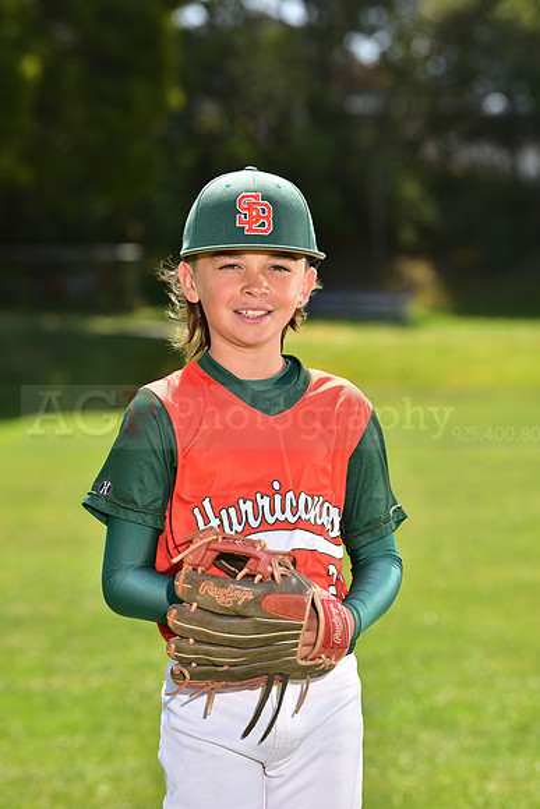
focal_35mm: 155
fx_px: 3485
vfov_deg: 13.2
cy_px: 404
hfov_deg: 8.9
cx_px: 270
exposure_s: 1/200
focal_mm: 155
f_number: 5.6
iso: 80
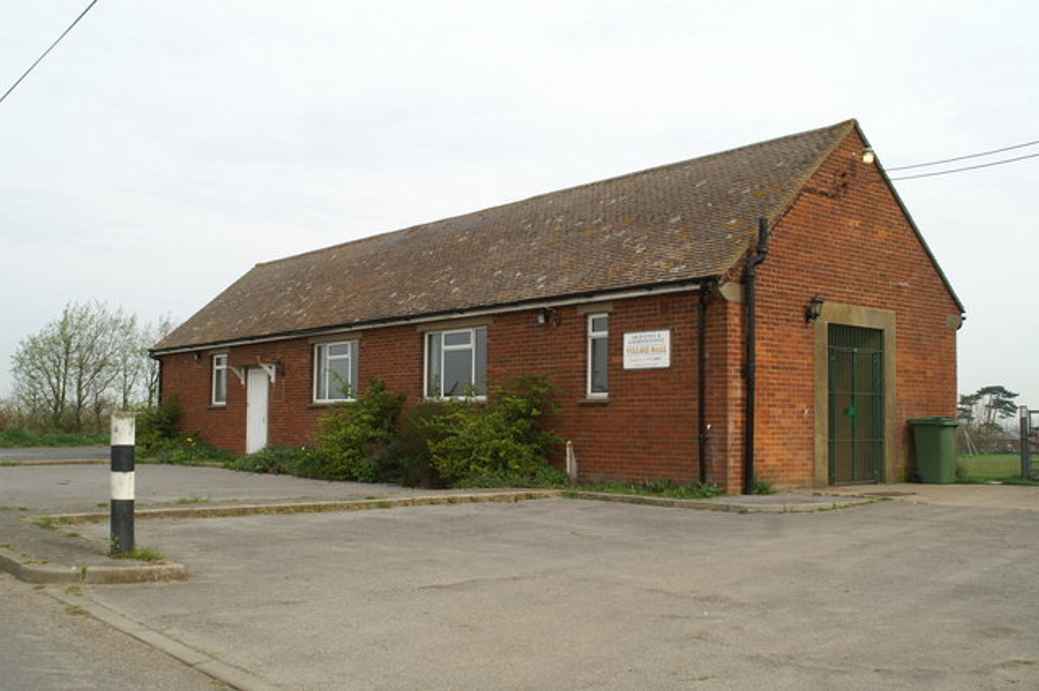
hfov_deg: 53.2
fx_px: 1038
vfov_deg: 36.8
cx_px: 520
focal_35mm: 36
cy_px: 346
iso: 100
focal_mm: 24
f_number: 7.1
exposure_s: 1/160
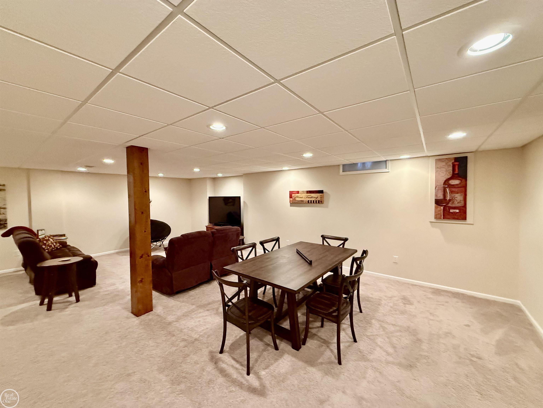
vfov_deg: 85.7
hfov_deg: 102.1
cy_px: 204
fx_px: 220
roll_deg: +0.5
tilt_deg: -2.6
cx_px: 272
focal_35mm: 14
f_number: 2.2
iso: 800
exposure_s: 1/60
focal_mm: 2.22
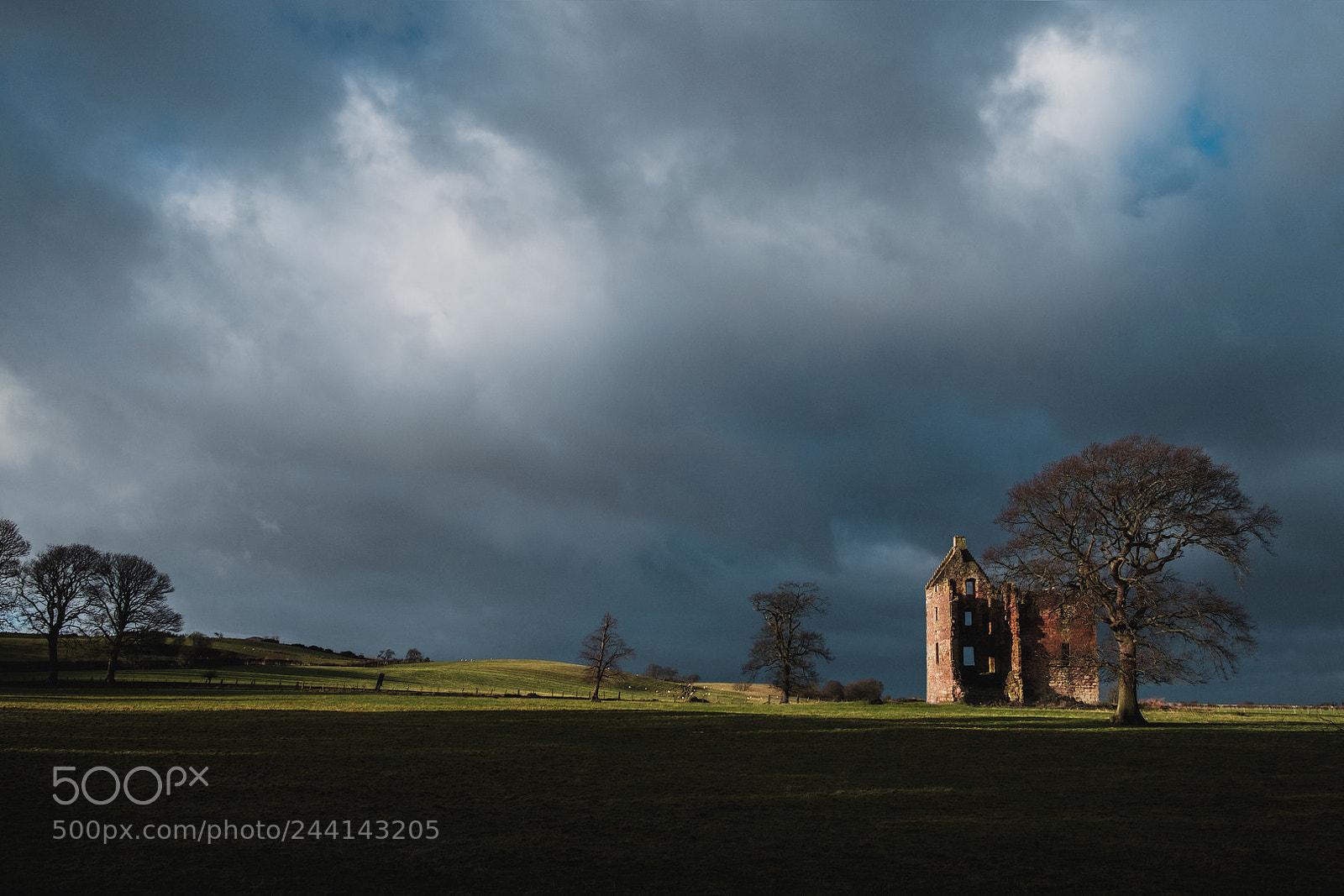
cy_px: 448
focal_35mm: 27
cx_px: 672
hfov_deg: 67.4
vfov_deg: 47.9
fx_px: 1008
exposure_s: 1/300
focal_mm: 18
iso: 200
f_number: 7.1
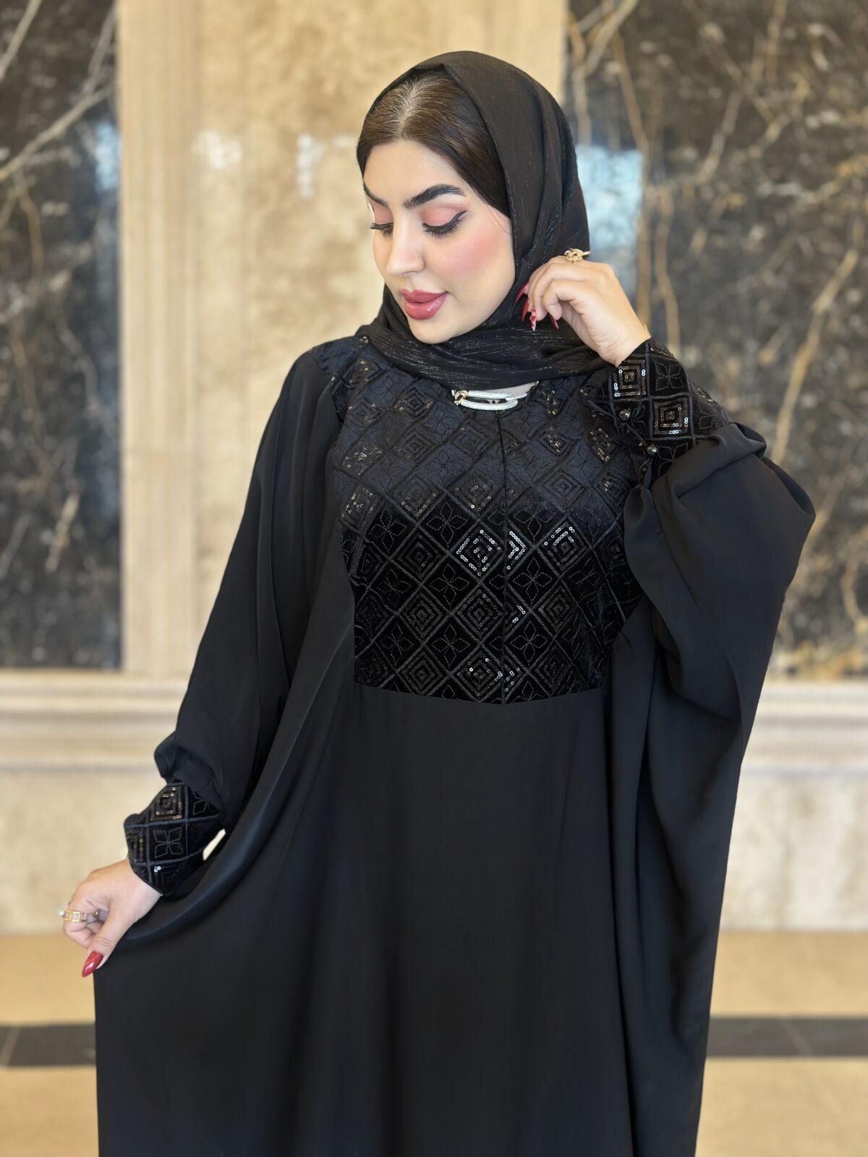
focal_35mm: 48
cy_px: 578
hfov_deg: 30.3
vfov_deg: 39.7
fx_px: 1605
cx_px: 434
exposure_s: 1/50
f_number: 1.78
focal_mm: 6.86
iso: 80
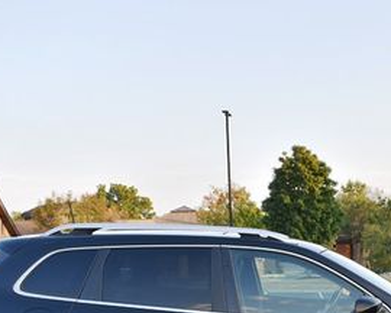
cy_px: 286
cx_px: 304
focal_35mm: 60
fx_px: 694
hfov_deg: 30.8
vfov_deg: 24.6
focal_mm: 18
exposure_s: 1/250
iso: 400
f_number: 5
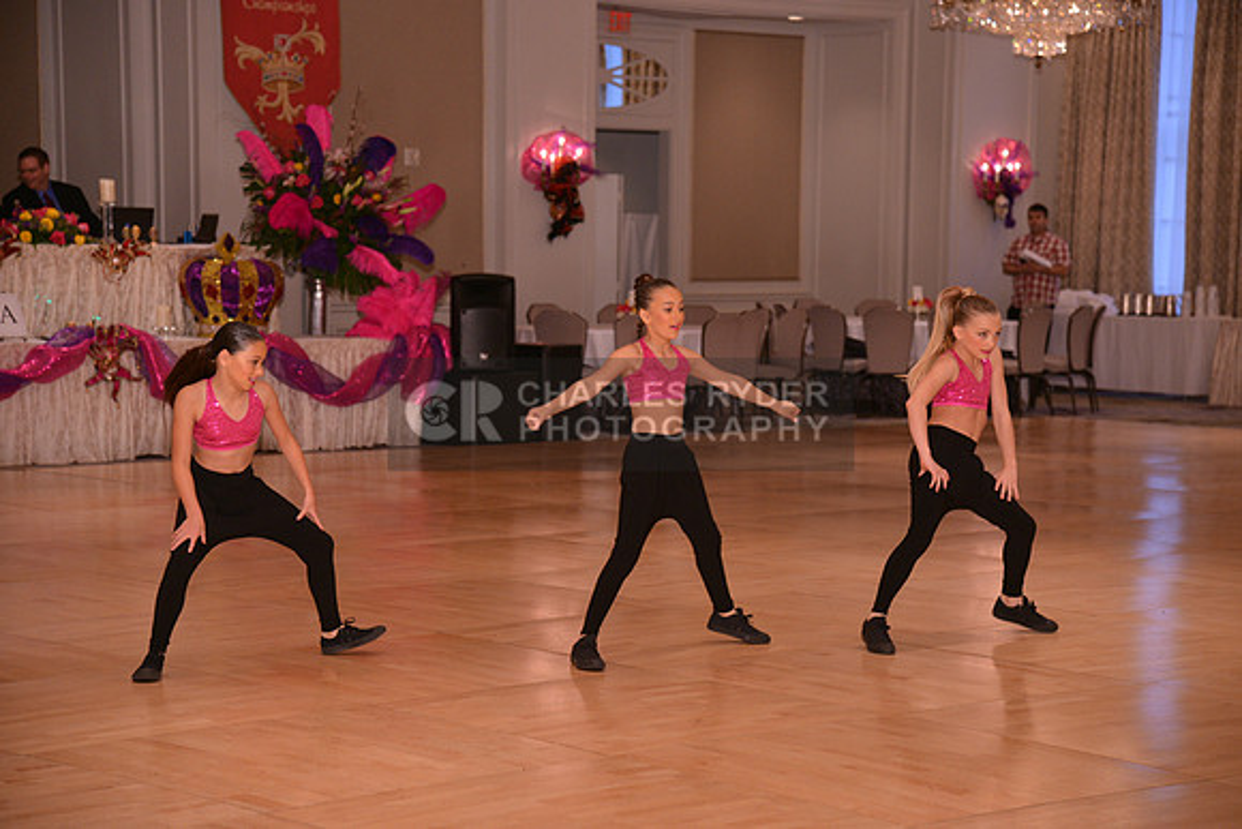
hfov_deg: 23.9
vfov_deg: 16.1
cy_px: 414
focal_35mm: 85
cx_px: 621
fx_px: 2933
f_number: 4.5
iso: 1250
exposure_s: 1/250
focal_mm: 85
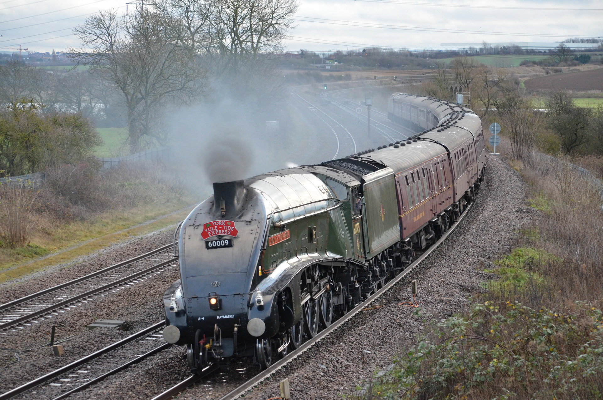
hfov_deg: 14.9
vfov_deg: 9.9
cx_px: 302
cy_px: 200
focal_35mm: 138
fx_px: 2307
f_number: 4.5
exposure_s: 1/400
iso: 1600
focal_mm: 92
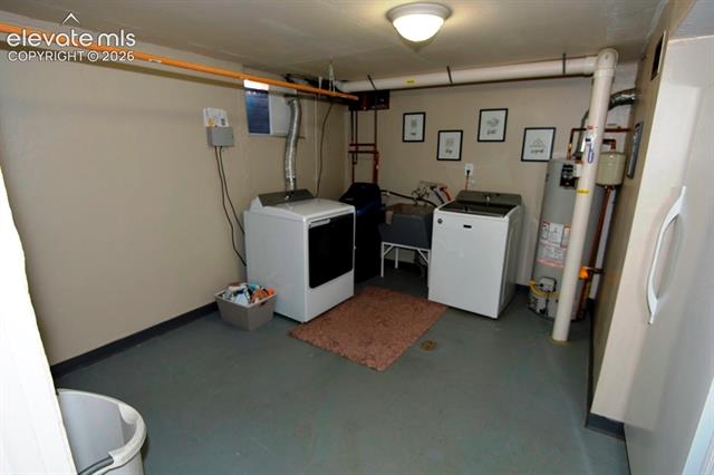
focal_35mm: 18
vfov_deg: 67.3
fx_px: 357
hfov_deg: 90.0
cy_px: 238
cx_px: 357
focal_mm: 18
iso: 100
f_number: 4
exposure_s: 1/60
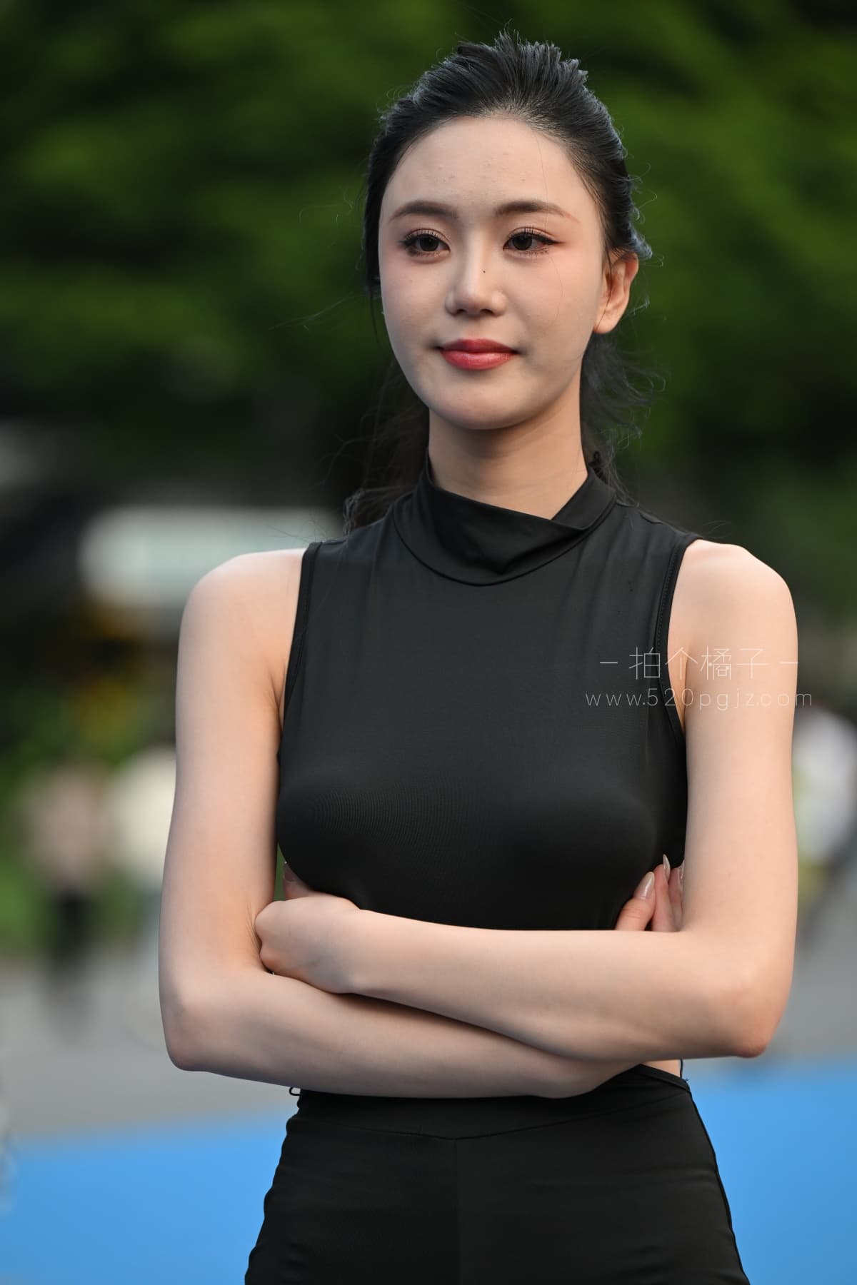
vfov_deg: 11.4
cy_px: 642
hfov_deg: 7.6
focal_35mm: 180
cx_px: 428
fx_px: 6427
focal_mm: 180
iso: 1100
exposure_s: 1/640
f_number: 4
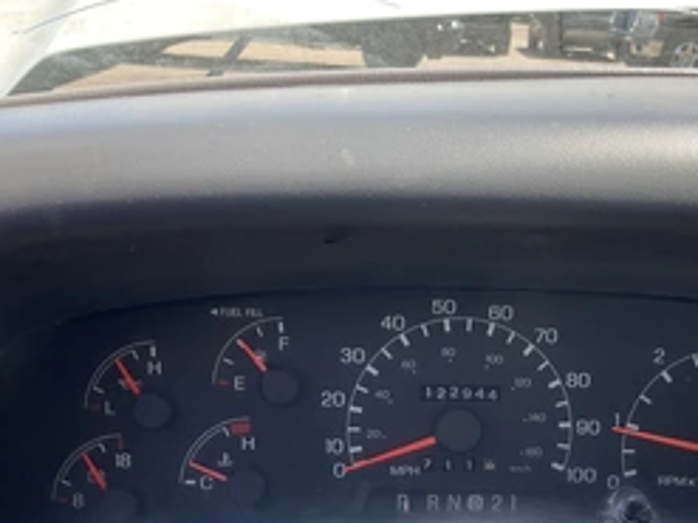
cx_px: 472
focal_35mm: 47
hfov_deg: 39.9
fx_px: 947
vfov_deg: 30.1
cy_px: 421
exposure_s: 1/168
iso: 20
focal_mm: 3
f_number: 1.8
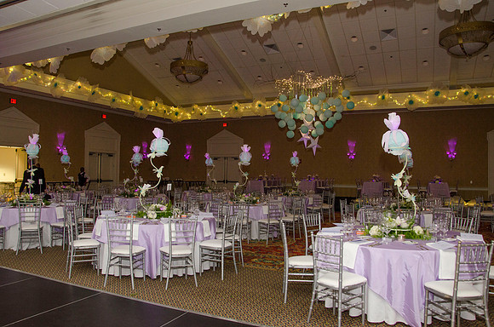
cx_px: 247
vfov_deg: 47.7
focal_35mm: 27
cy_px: 164
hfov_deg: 67.5
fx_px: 370
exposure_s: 1/40
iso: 400
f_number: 5.6
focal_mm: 18
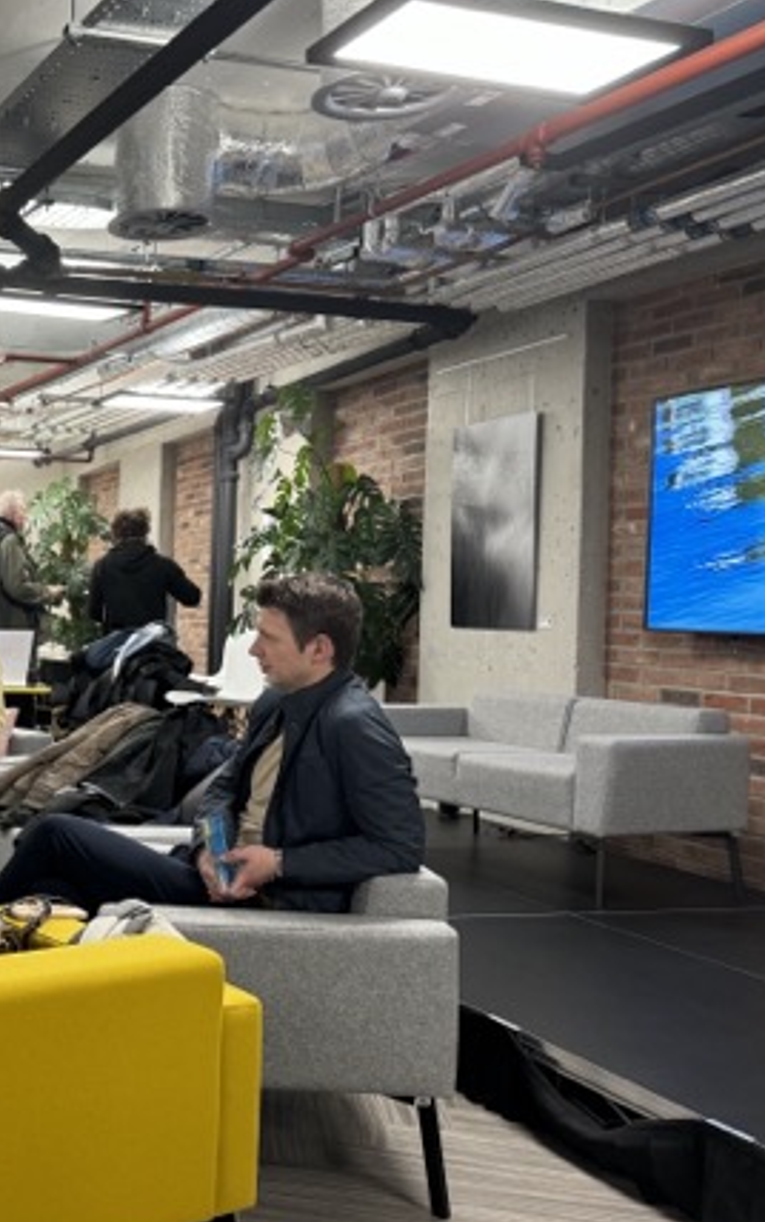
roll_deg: -1.4
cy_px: 608
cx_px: -120
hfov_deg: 29.5
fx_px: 1266
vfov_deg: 51.5
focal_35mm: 38
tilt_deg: -1.0
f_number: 1.78
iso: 200
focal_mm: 6.86
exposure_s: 1/50
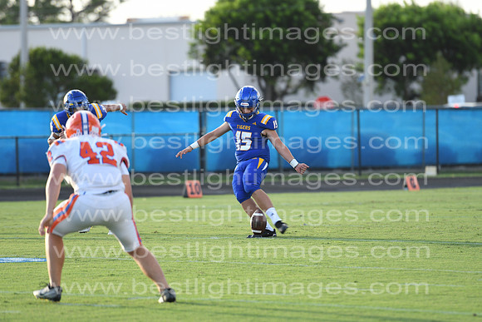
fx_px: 4017
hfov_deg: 6.9
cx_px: 241
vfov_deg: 4.6
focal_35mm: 300
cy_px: 161
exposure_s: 1/500
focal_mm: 200
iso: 200
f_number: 4
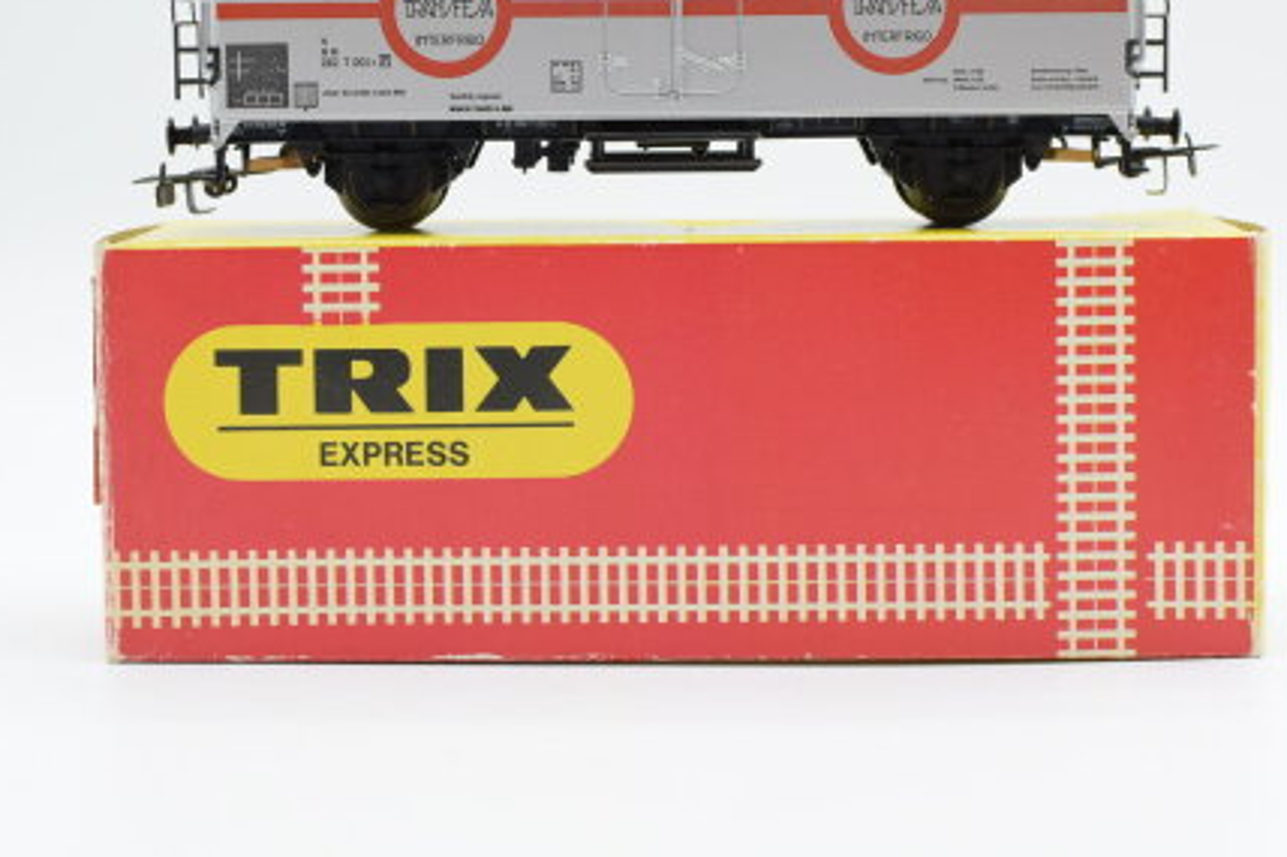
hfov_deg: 27.5
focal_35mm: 74
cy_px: 269
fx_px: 2634
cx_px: 647
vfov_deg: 18.4
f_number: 8
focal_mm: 35
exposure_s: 1/125
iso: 320
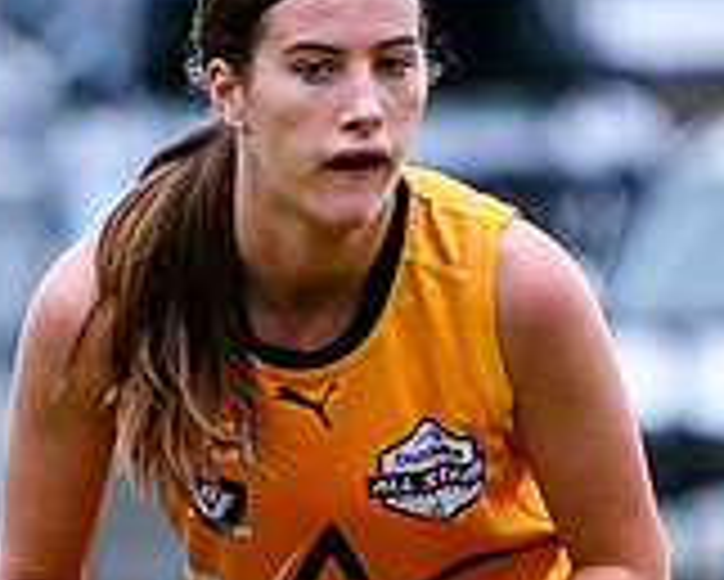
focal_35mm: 2219
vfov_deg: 0.7
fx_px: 47577
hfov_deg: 0.9
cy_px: 1072
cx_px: 255
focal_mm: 200
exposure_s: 1/1600
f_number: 2.8
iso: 320
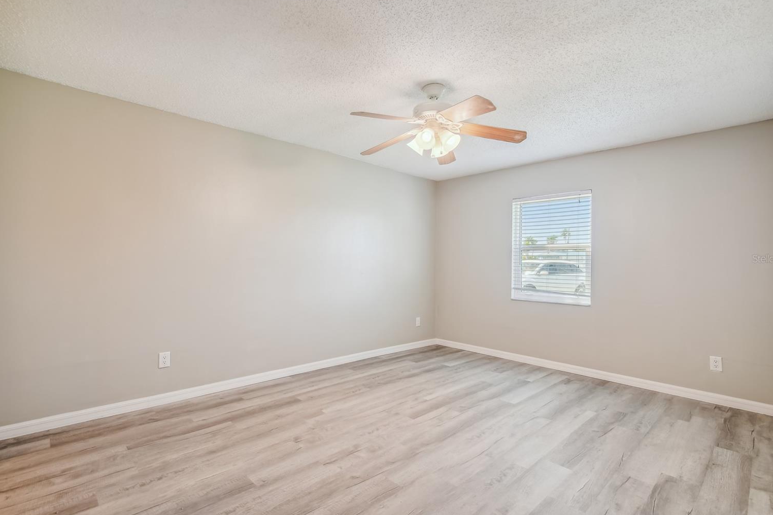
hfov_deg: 96.7
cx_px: 386
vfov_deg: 73.7
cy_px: 259
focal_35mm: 16
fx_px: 344
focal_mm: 10
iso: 100
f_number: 7.1
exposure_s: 1/5
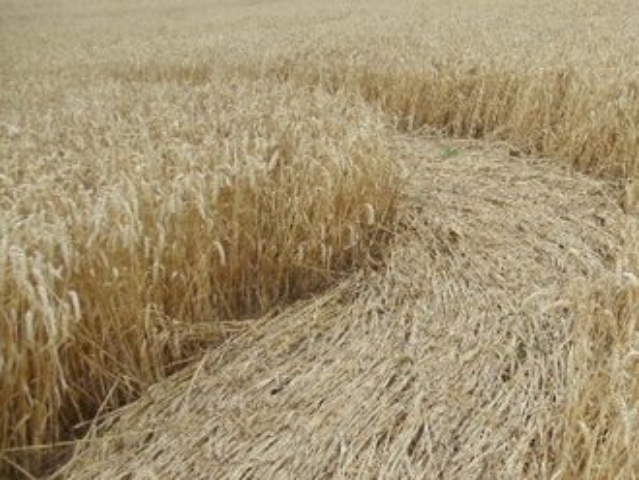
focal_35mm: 64
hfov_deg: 29.9
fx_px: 1182
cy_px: 255
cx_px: 463
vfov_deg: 23.0
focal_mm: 6
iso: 80
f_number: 3.5
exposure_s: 1/320
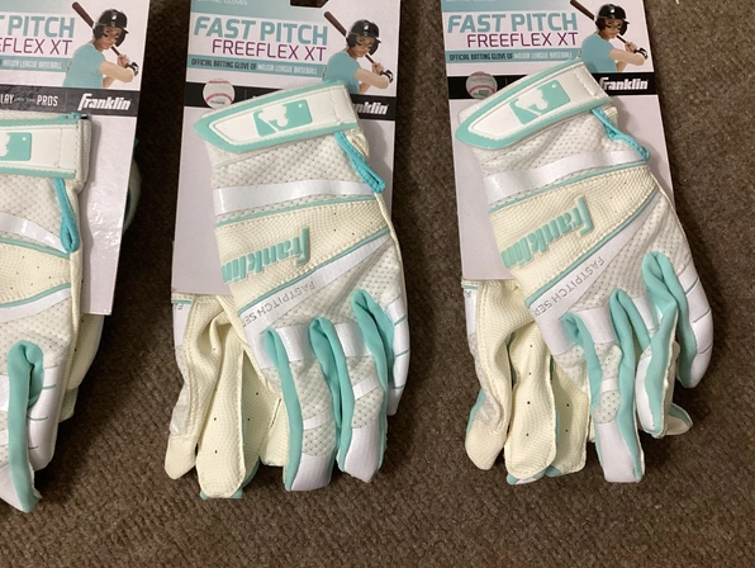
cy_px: 229
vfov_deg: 36.7
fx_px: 851
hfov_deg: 47.6
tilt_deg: -80.9
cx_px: 303
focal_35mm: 39
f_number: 2.4
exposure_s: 1/60
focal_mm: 3.3
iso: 250
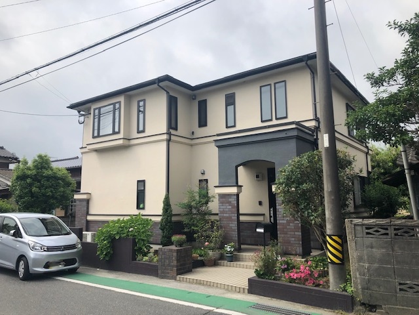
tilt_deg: +9.6
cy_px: 158
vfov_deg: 49.7
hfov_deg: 63.4
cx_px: 210
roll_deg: +0.8
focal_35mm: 28
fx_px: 339
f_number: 1.8
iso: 20
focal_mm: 3.99
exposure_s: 1/2825
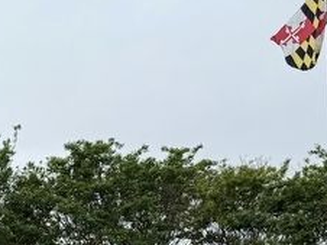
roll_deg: -2.6
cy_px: 333
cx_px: -19
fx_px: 802
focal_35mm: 85
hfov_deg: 22.0
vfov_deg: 16.3
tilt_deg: +7.8
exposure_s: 1/1689
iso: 80
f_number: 1.78
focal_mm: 6.76
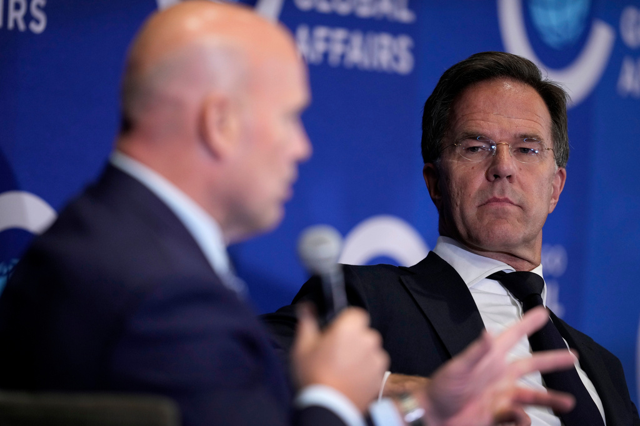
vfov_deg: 3.4
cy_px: 213
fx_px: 7108
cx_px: 320
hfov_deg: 5.2
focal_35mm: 400
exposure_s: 1/320
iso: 2500
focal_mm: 400
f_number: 2.8
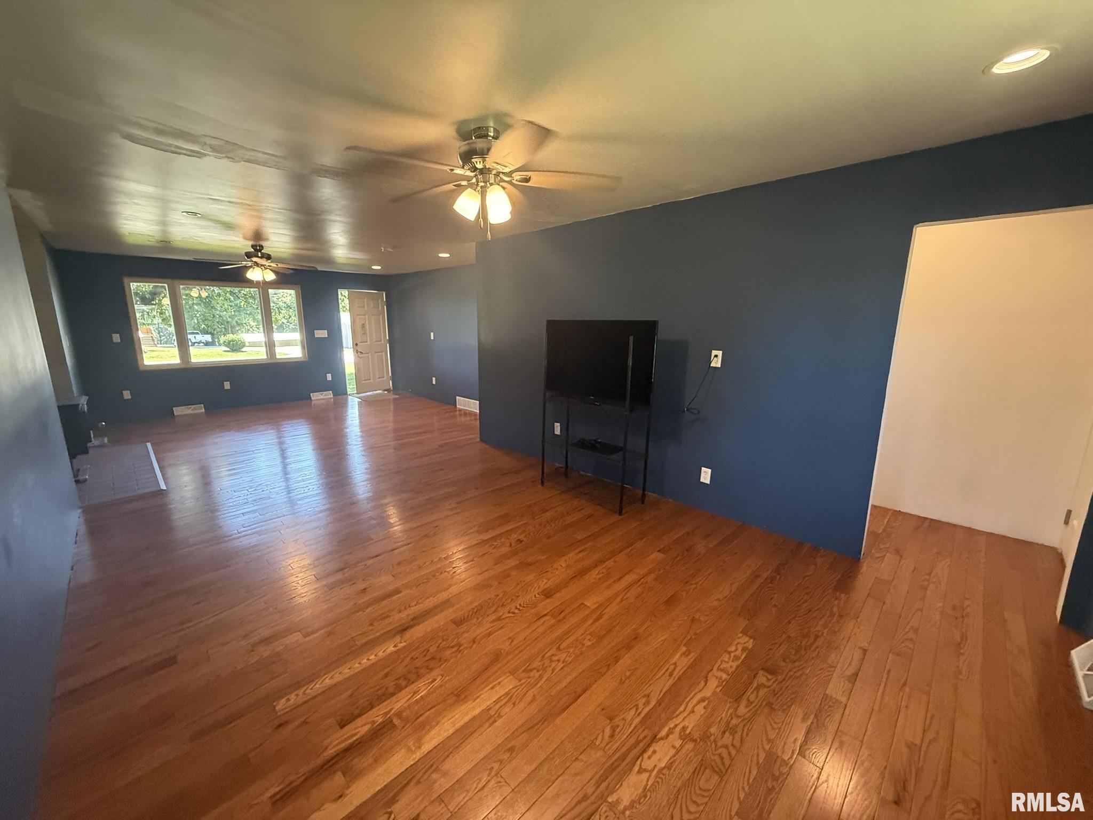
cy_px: 410
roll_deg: -0.3
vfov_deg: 85.7
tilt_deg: -9.4
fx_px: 442
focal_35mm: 14
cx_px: 546
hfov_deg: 102.1
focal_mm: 2.22
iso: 500
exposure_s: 1/120
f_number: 2.2
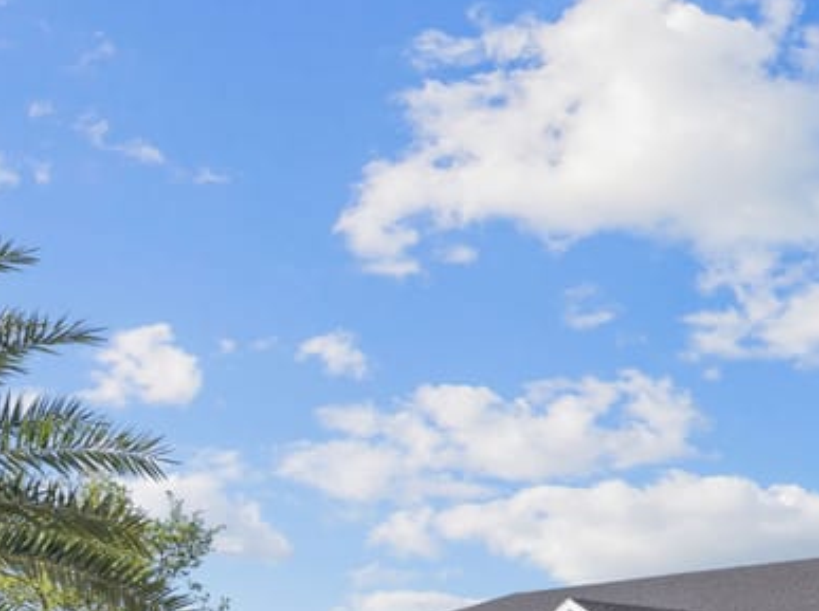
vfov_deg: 19.8
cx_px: 929
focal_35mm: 67
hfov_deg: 26.4
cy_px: 835
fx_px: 1583
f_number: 2.8
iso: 110
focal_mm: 12.29
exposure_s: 1/2500
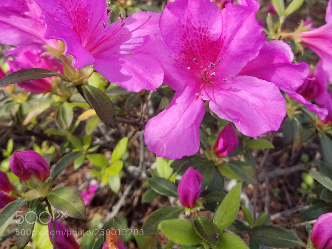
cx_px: 165
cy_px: 31
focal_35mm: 35
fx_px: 336
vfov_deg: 38.2
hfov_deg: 52.6
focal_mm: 4.25
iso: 50
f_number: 1.7
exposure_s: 1/786
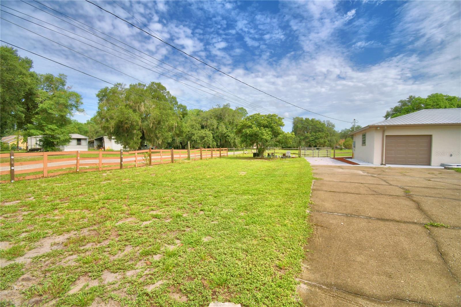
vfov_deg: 77.3
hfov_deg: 100.4
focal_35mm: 15
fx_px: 192
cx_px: 230
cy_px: 154
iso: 100
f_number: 4.5
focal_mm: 10
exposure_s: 1/1600
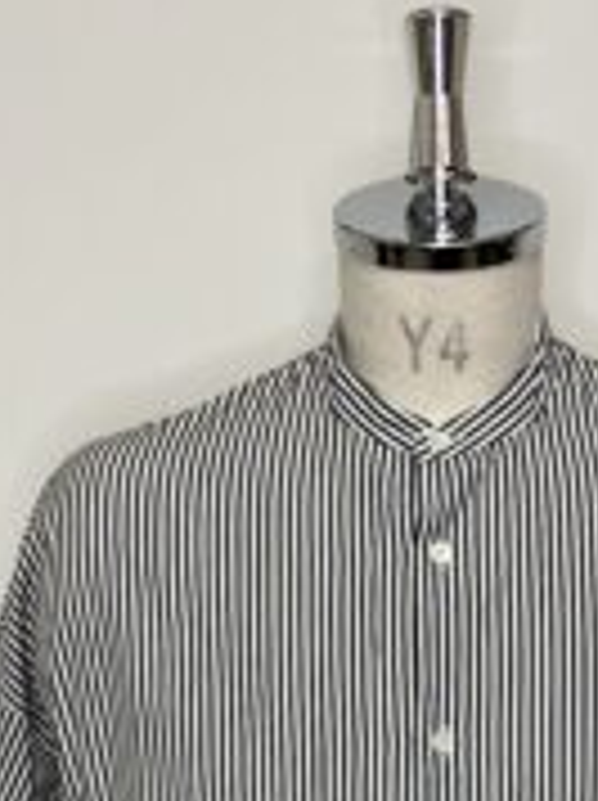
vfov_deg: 28.2
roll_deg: +0.8
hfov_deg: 23.1
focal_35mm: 63
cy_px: 864
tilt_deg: -15.4
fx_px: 1455
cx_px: 432
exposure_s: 1/50
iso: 80
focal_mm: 3.99
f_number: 1.8
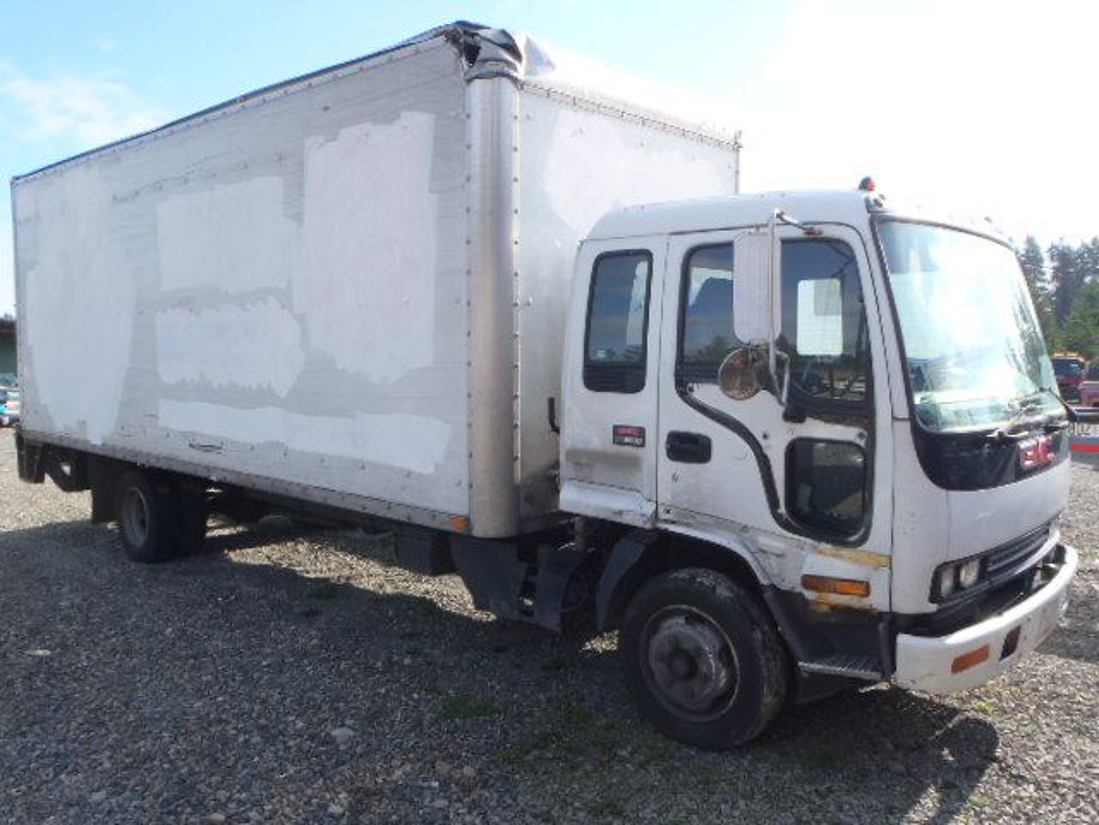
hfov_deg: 63.4
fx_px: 889
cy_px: 412
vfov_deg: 49.7
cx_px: 550
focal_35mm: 28
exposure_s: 1/250
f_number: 4.5
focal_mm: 5
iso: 80
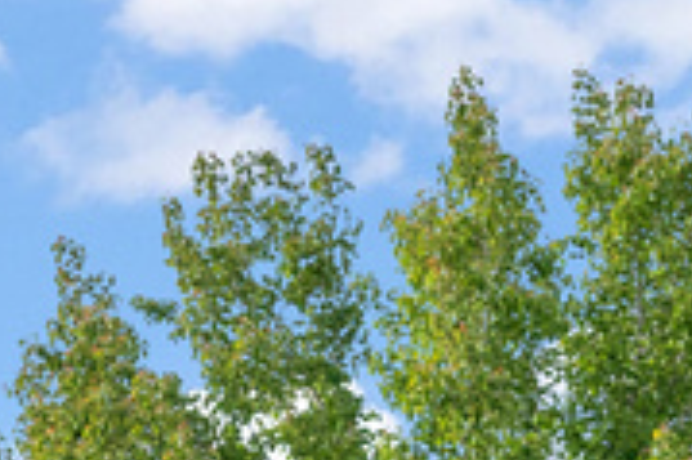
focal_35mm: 172
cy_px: 1194
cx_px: 255
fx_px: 3303
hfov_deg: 12.0
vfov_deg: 7.3
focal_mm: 30
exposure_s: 1/320
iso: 800
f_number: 8
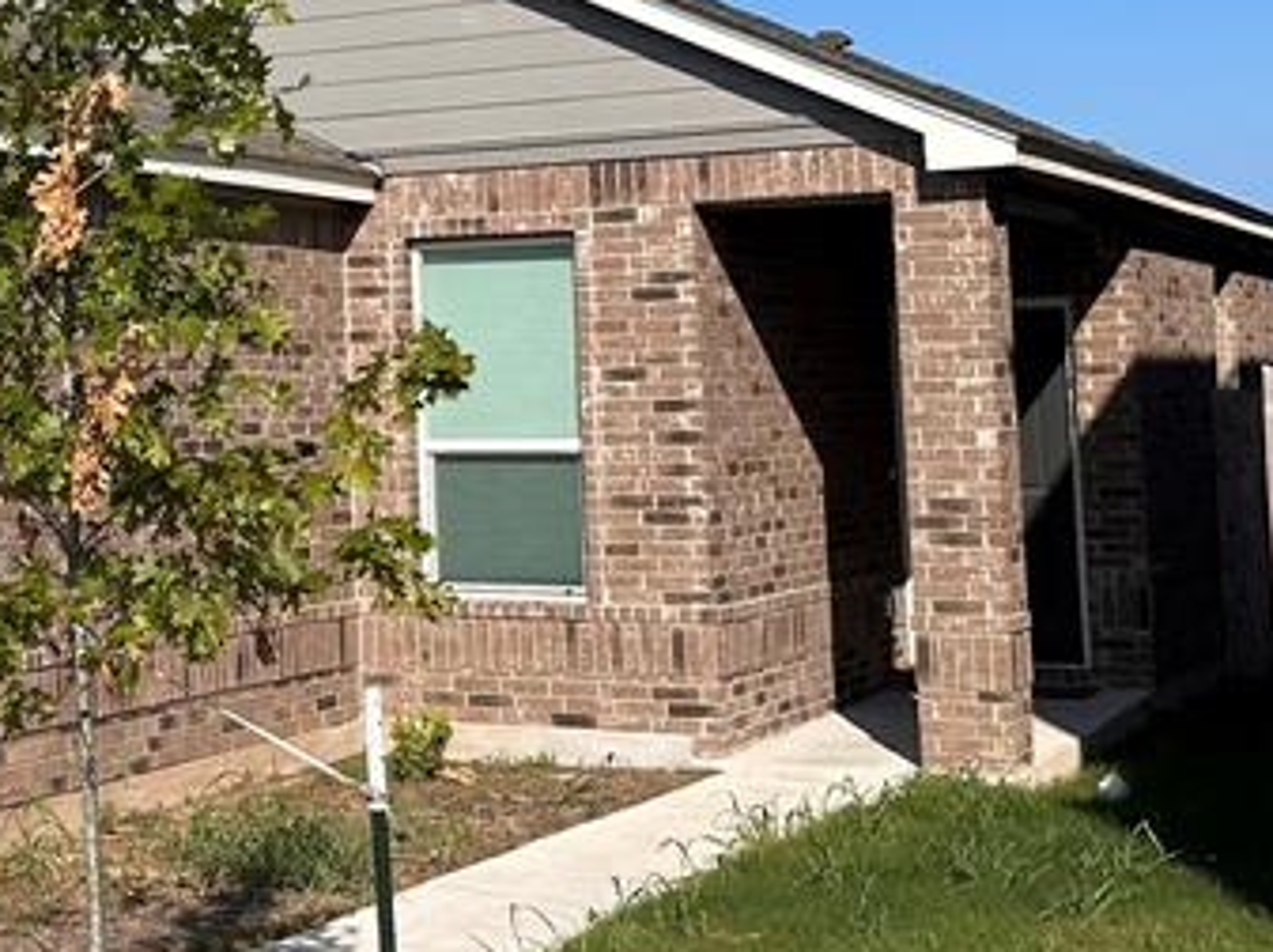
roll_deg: +0.7
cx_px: 8
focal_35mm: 73
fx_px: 2682
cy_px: 147
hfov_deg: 25.4
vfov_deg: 19.8
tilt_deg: +5.5
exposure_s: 1/5848
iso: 80
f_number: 1.78
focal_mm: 6.86
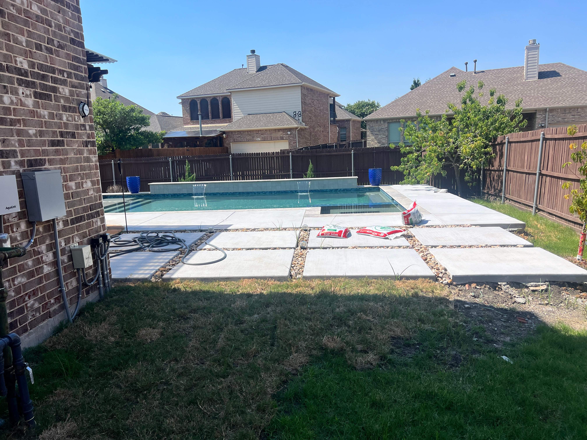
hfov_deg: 67.3
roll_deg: +3.1
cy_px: 220
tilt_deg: -9.6
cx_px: 294
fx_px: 441
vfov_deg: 53.1
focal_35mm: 26
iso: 50
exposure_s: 1/4630
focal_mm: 5.7
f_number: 1.5
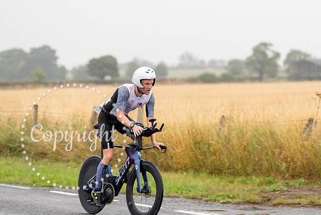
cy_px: 108
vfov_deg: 10.0
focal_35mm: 137
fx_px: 1222
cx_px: 160
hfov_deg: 15.0
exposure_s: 1/400
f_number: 3.2
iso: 250
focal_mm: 137
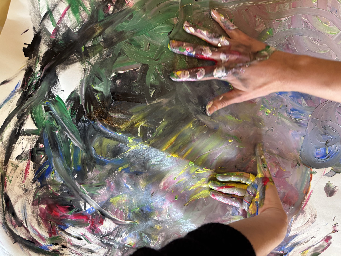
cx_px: 170
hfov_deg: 71.6
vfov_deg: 56.8
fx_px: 236
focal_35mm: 24
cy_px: 128
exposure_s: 1/60
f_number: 1.78
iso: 250
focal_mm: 6.76
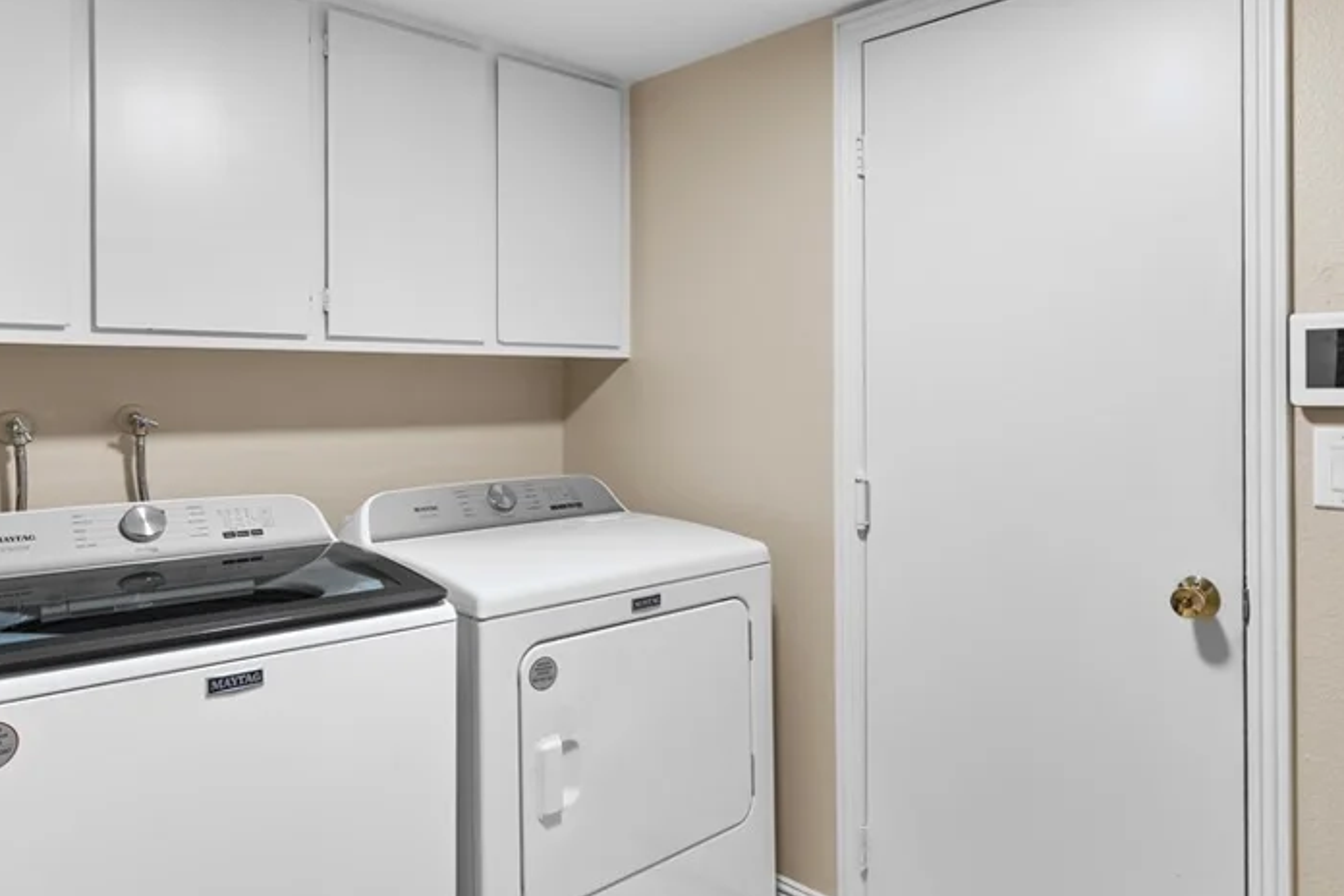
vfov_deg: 51.1
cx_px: 724
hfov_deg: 71.4
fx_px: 933
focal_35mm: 25
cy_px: 387
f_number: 8
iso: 500
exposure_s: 1/10
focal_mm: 17
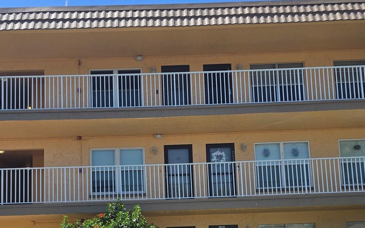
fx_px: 418
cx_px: 154
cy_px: 204
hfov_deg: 47.0
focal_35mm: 42
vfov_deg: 29.3
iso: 12
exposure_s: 1/629
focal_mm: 6.3
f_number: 1.7
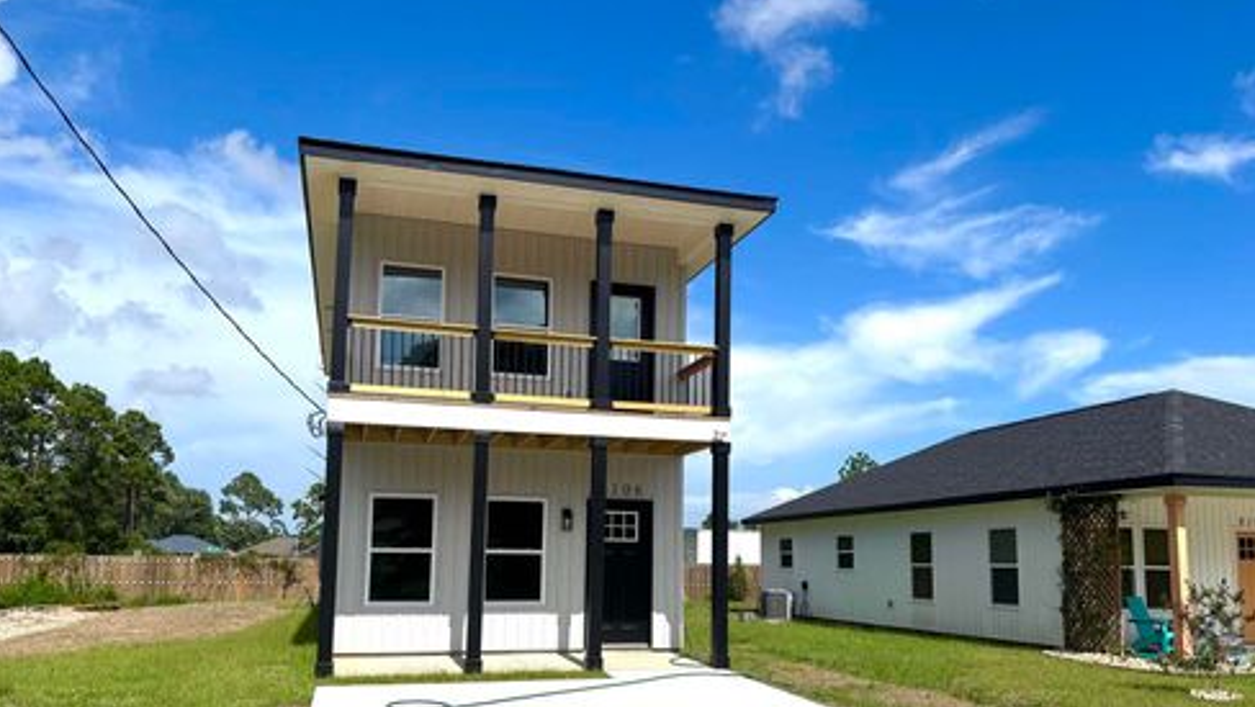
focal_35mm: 29
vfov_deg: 39.9
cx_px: 633
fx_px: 965
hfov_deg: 66.0
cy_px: 451
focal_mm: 5.96
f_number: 1.6
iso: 50
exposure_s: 1/6711
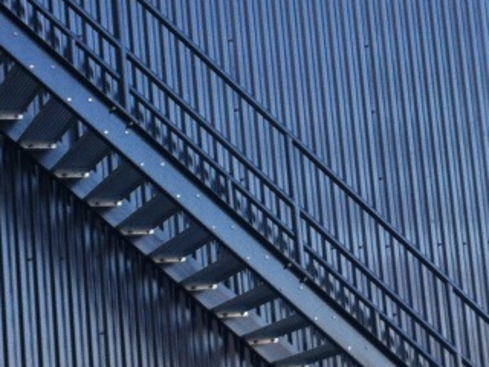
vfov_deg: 13.2
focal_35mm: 112
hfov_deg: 17.3
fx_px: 1582
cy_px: 214
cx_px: 428
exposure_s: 1/120
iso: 125
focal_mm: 3.85
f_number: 2.8
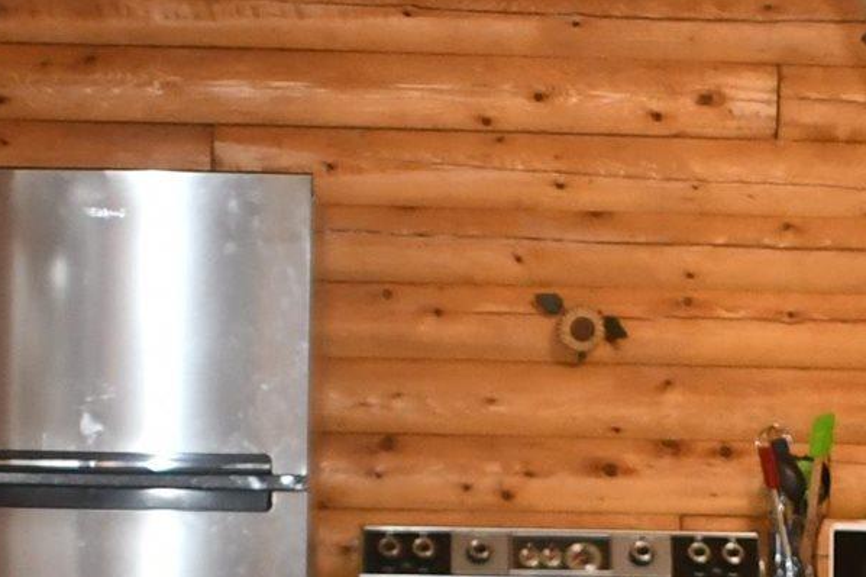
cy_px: 739
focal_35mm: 221
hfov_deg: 9.3
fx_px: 5313
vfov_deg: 6.2
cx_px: 727
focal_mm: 29
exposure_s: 1/60
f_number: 4.2
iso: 1000
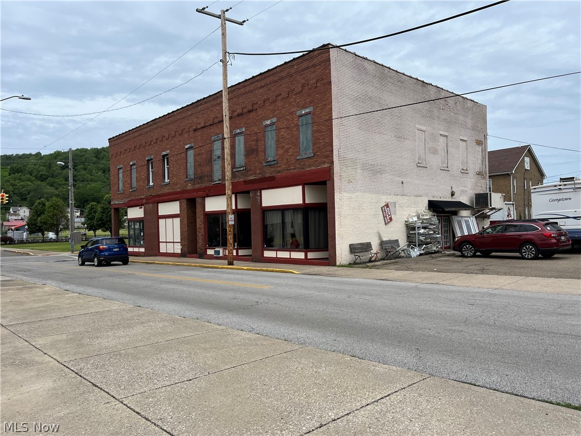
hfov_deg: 67.3
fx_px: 436
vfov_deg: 53.1
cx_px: 290
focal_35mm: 26
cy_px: 218
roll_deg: +1.1
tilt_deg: +1.8
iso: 50
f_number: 1.6
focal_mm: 5.1
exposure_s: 1/4484
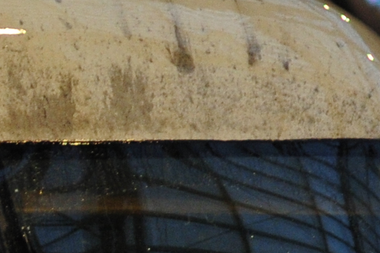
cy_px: 577
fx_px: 9064
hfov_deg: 2.4
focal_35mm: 859
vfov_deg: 1.6
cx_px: -572
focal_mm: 85
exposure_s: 1/80
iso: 640
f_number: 2.2
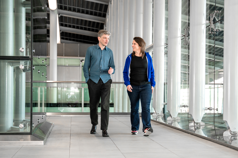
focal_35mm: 47
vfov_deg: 28.6
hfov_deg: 41.9
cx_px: 119
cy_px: 79
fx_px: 311
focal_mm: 47
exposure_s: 1/200
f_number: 2.8
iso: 800
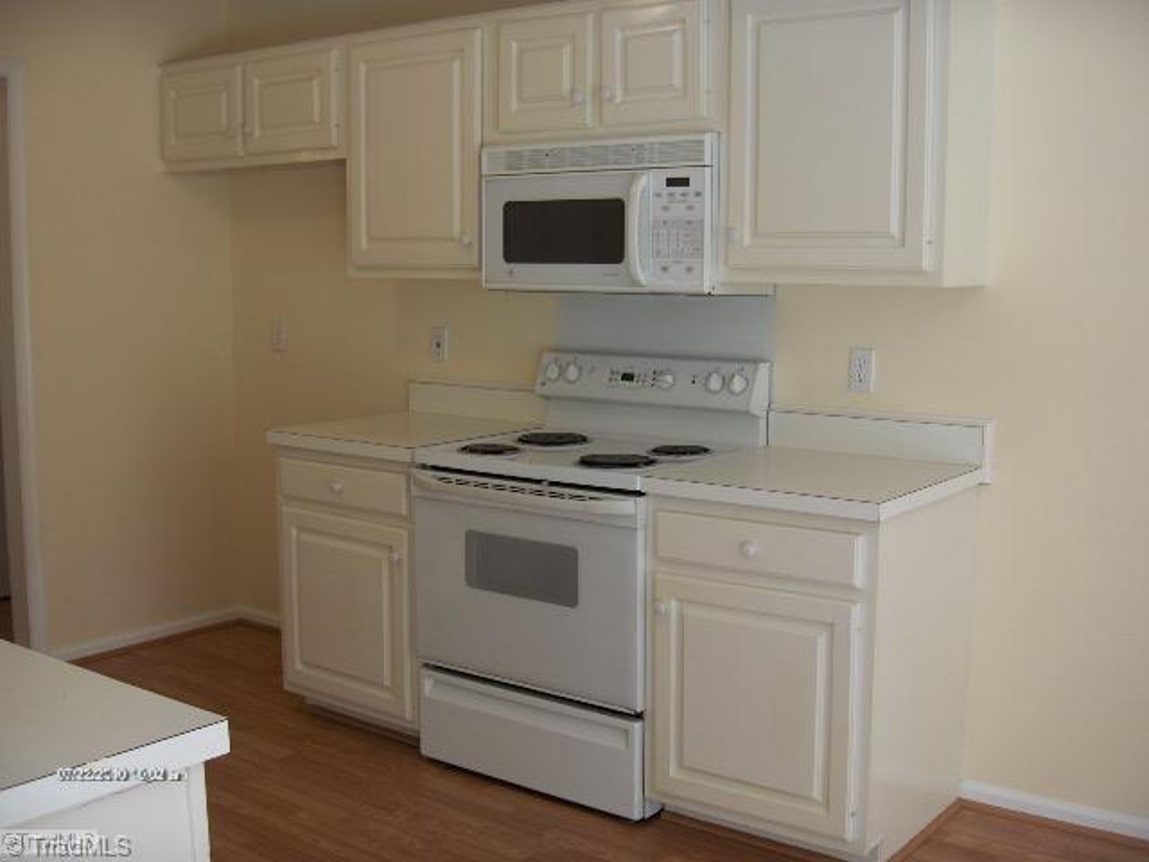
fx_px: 1295
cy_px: 431
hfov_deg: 47.9
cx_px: 574
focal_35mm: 39
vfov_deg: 36.8
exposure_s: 1/70.1
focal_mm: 8
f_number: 2.8
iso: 127
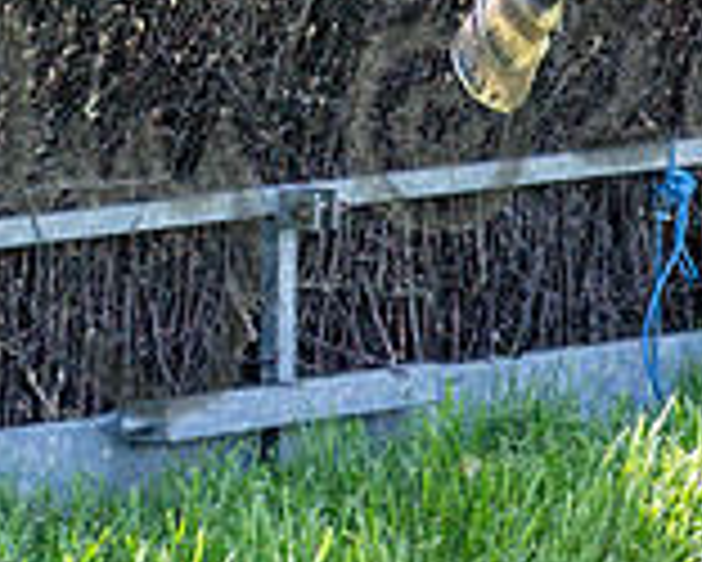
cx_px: 21
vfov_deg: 4.0
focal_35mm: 381
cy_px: -512
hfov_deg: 5.1
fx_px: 7921
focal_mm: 70
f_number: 4
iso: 400
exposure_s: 1/2000
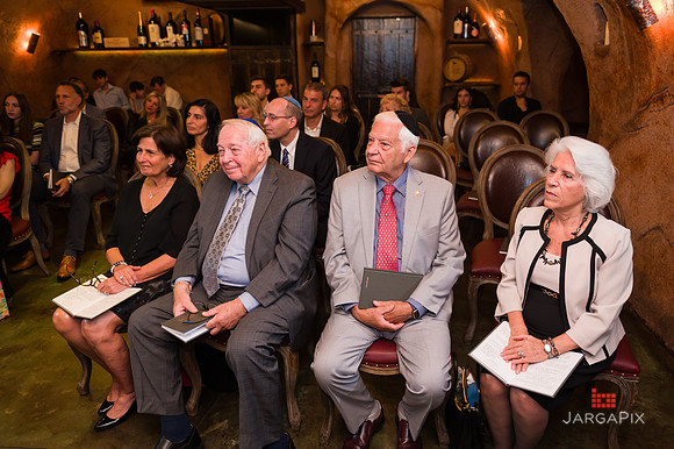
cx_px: 354
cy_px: 214
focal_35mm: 25
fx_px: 476
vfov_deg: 50.4
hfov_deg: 70.5
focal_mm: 24
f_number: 4
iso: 1250
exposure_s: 1/200
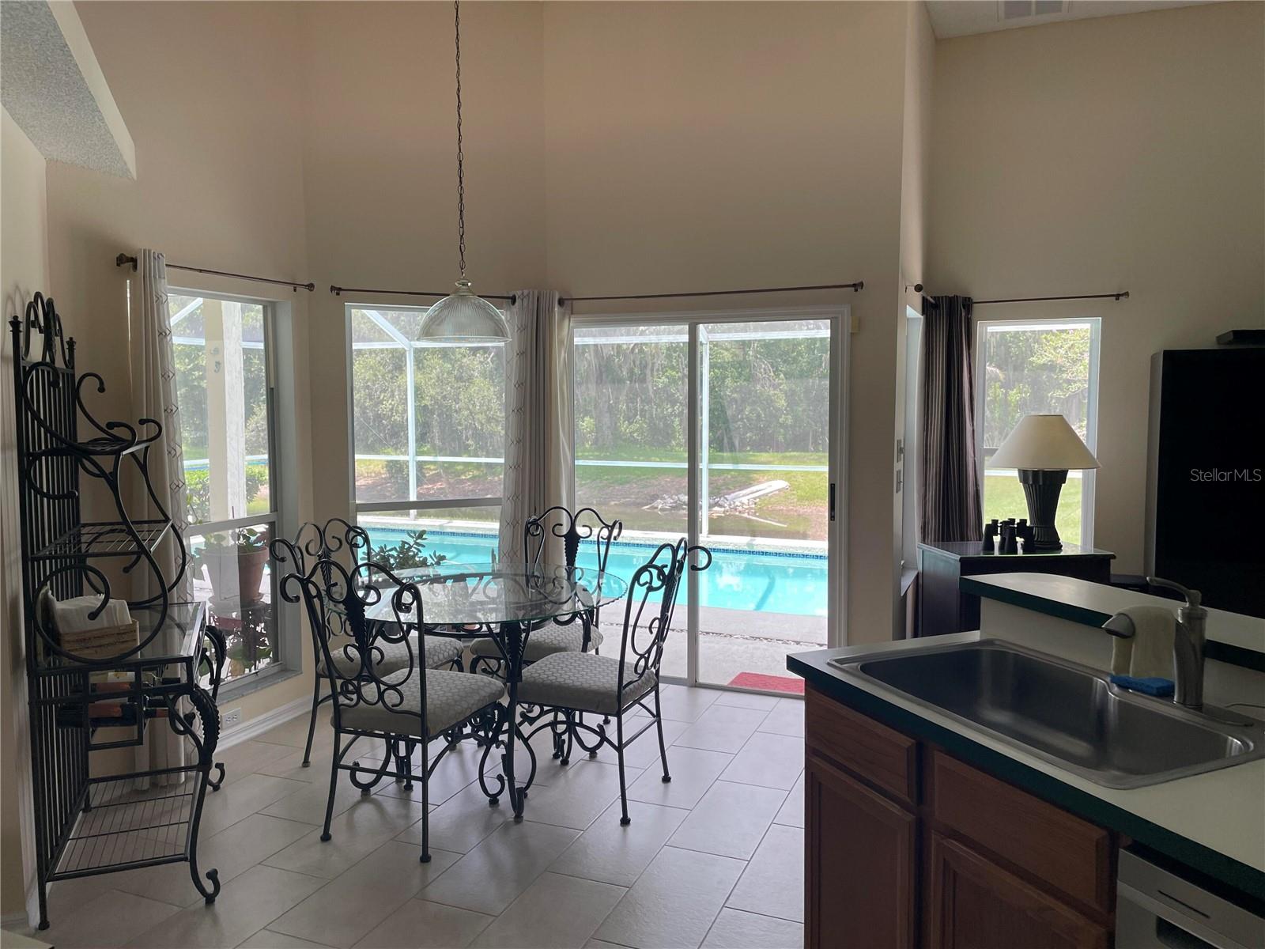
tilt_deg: -4.6
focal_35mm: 26
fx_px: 950
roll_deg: +0.6
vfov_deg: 53.1
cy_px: 474
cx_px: 632
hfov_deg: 67.3
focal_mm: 4.2
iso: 32
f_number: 1.6
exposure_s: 1/190
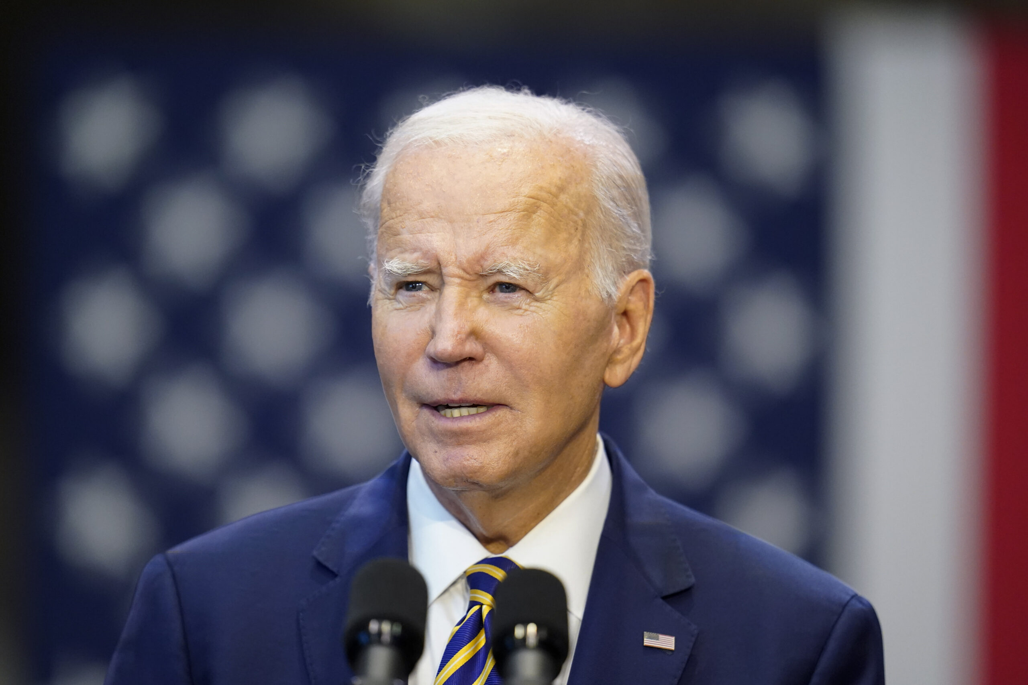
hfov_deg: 5.2
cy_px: 342
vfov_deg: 3.4
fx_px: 11422
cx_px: 514
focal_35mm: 400
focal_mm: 400
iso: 5000
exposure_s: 1/640
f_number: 2.8
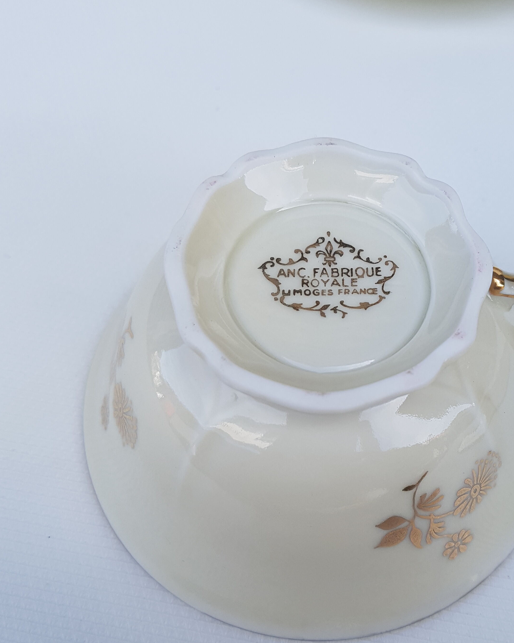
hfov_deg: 38.7
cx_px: 339
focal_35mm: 38
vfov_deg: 47.9
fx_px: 723
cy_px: 335
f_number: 1.7
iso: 64
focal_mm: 4.2
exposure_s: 1/411
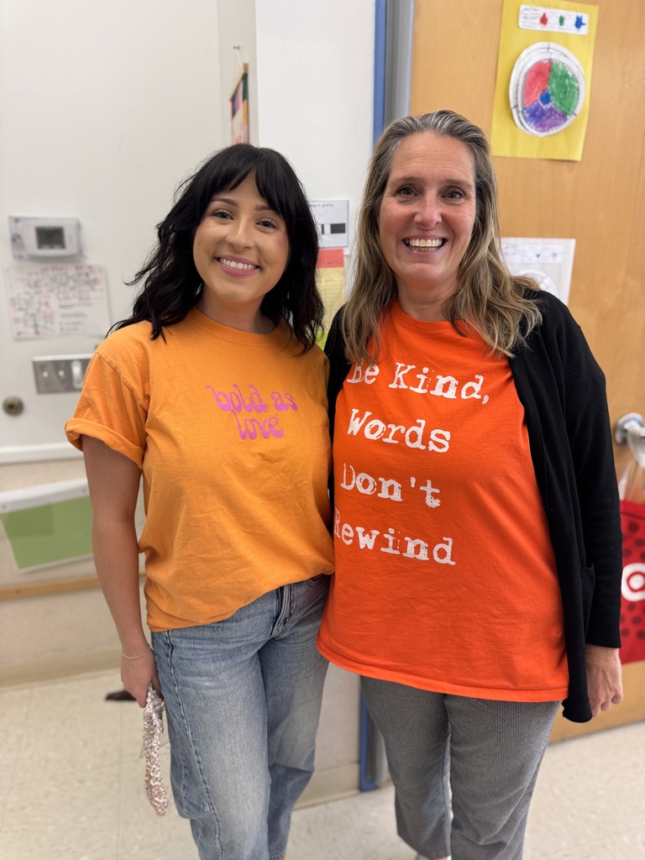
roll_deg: +1.2
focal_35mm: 24
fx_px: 596
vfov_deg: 71.6
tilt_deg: -16.7
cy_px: 430
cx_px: 322
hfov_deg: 56.8
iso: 160
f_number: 1.78
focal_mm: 6.76
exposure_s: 1/60
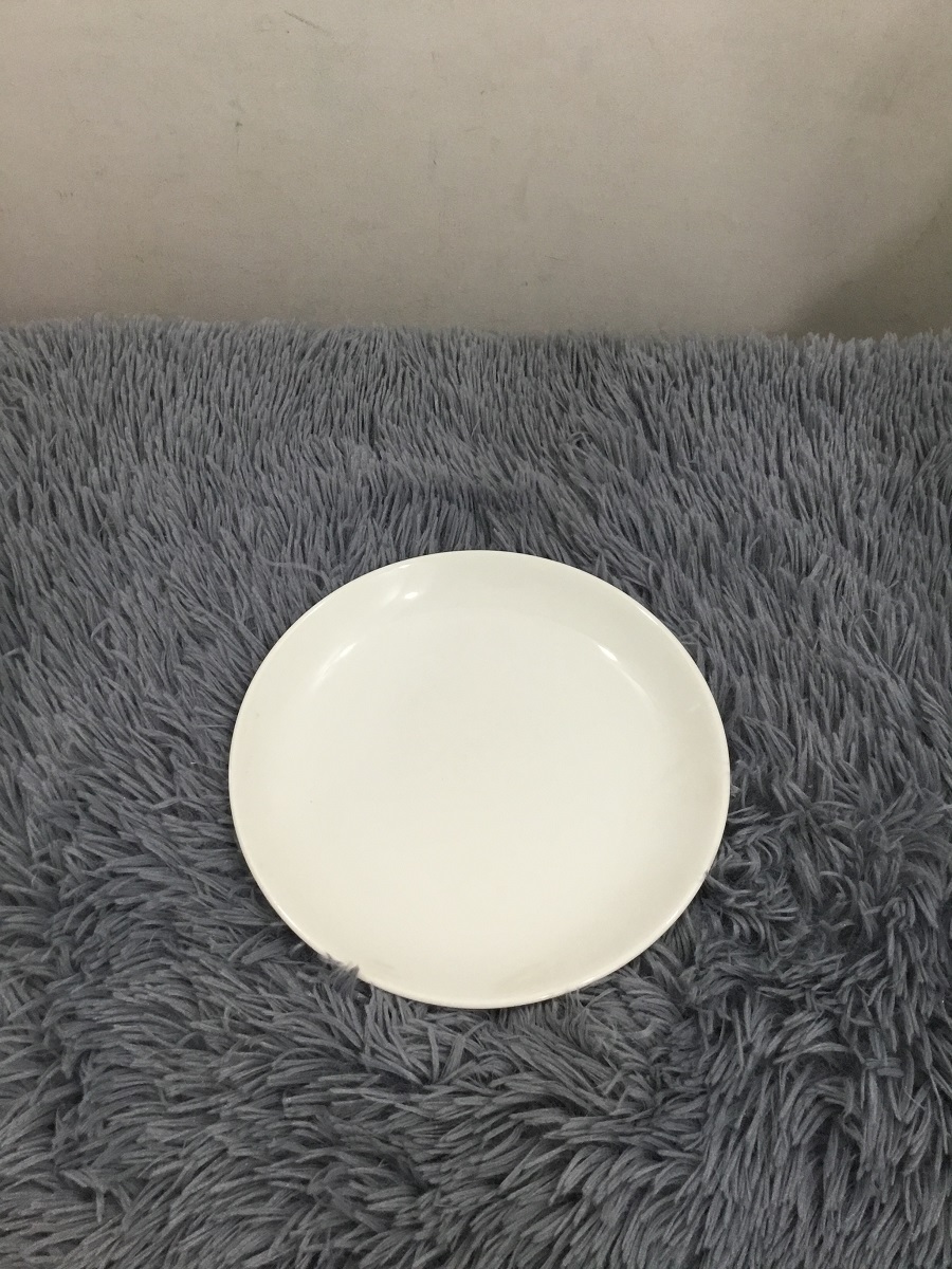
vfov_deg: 58.4
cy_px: 634
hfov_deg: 45.4
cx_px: 476
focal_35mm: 31
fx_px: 1137
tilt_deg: -56.8
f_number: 2.4
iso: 64
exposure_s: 1/33
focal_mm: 3.3
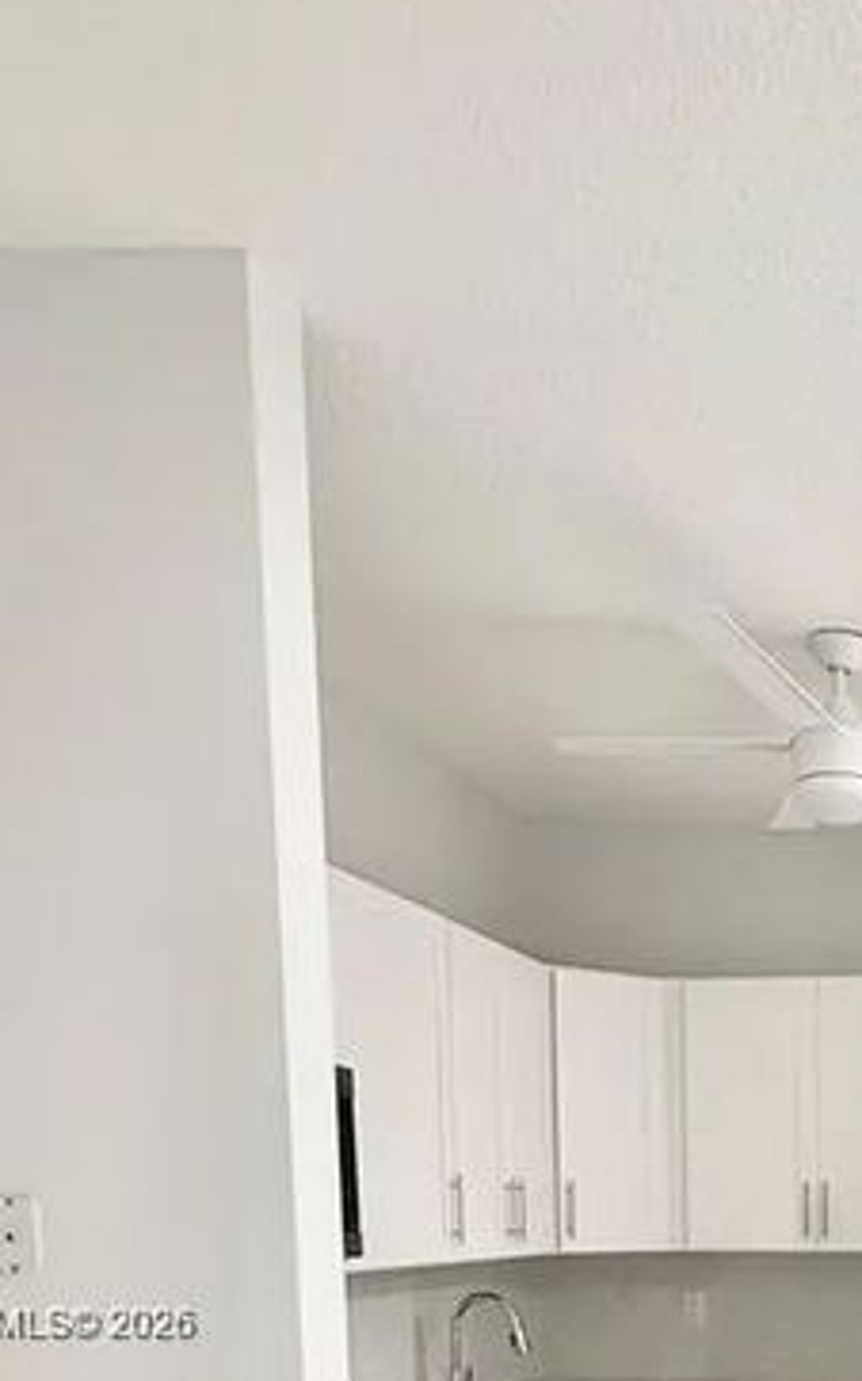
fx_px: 1317
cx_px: 912
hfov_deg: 32.5
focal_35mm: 35
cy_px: 1326
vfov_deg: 47.6
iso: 200
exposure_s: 1/60
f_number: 2.2
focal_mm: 2.22
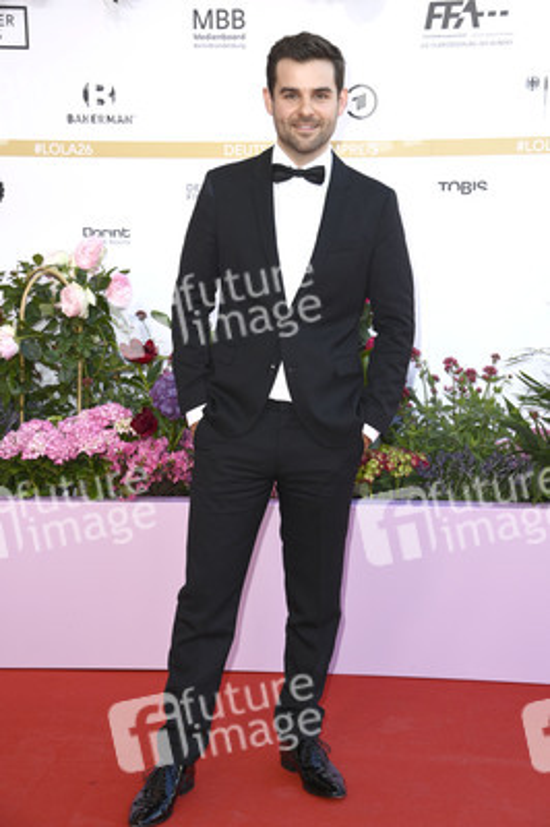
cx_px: 275
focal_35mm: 70
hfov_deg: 19.4
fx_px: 1607
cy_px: 414
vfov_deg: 28.9
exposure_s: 1/250
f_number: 5.6
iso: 320
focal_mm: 70
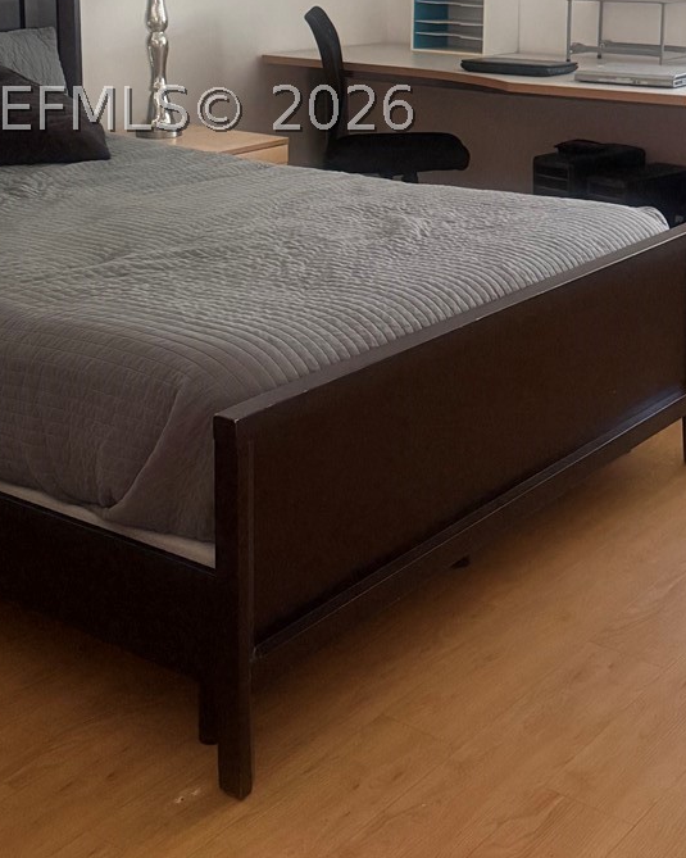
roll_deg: -0.2
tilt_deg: -8.2
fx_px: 1422
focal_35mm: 56
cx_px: 340
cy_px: 109
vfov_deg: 32.2
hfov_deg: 27.1
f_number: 1.78
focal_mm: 6.76
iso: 800
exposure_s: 1/60
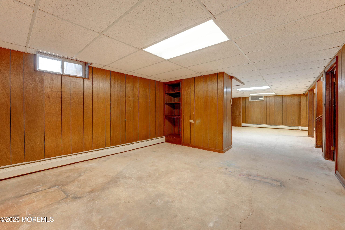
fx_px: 134
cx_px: 172
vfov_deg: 81.2
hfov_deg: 104.3
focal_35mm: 14
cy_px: 115
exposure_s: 1/8
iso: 640
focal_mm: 14
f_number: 7.1
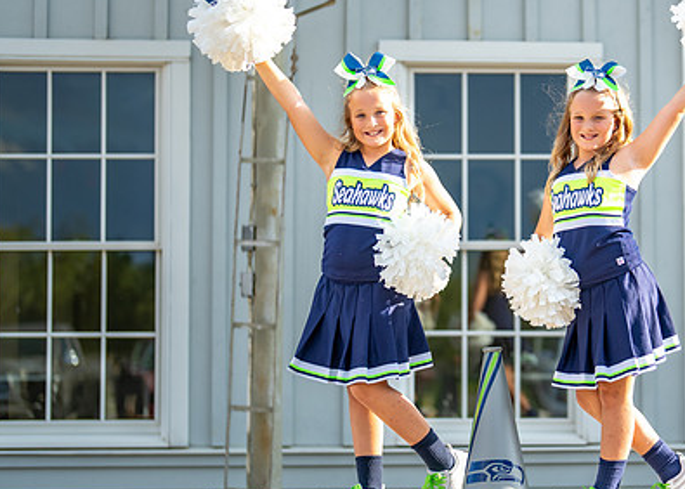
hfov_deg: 21.2
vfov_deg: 15.4
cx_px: 532
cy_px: 276
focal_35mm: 93
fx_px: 1809
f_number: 1.2
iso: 125
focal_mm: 50
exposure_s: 1/5000
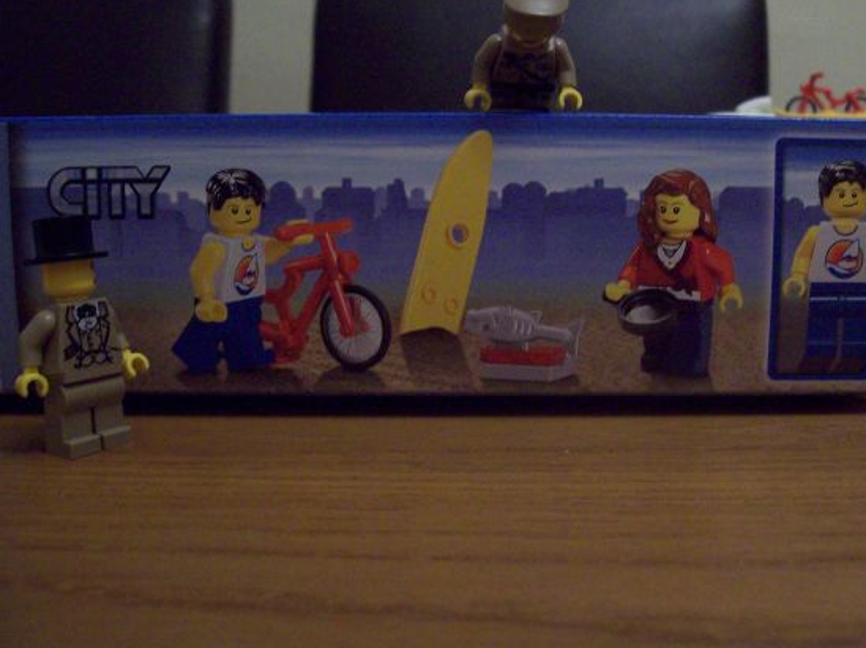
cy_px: 307
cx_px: 492
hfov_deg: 44.7
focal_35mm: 42
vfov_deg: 34.3
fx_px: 1050
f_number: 2.7
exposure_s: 1/8
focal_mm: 6
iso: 200
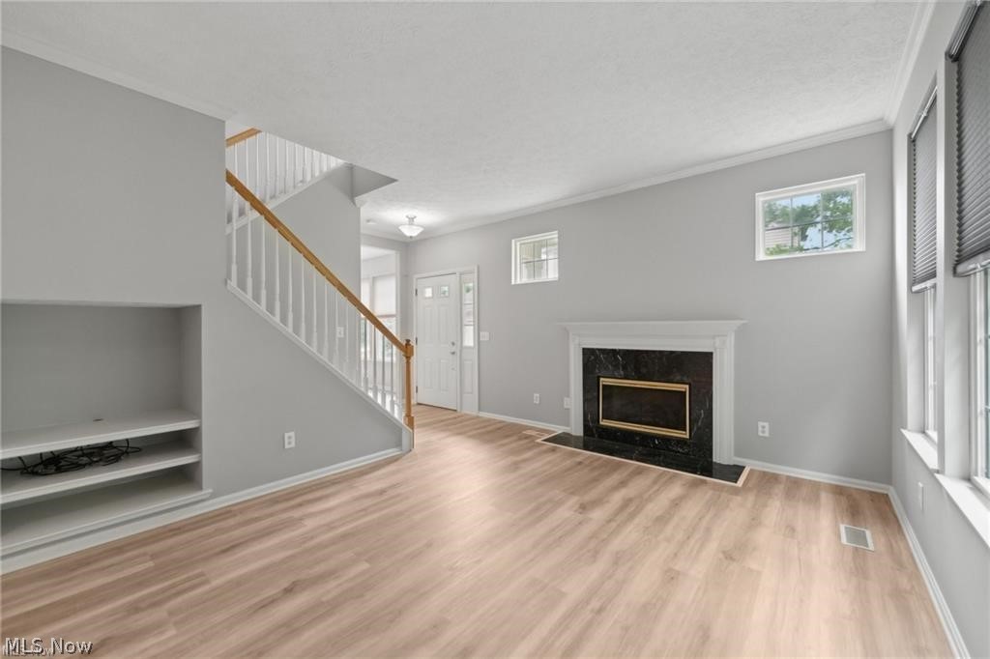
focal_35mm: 14
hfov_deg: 104.3
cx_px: 495
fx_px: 385
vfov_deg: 81.2
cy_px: 330
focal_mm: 14
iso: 640
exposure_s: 1/80
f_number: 2.8
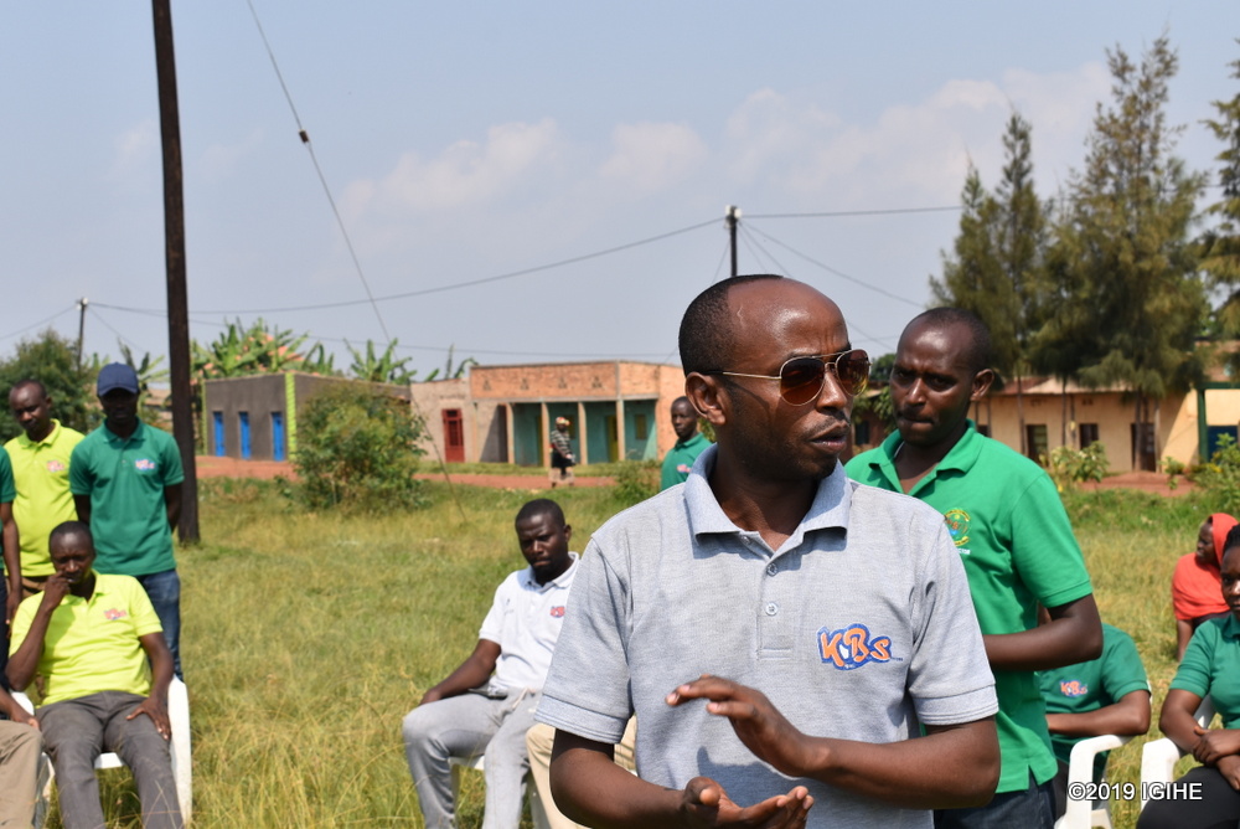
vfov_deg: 22.7
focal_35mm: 60
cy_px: 414
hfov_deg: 33.4
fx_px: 2068
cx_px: 620
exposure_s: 1/400
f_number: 10
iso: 200
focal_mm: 40
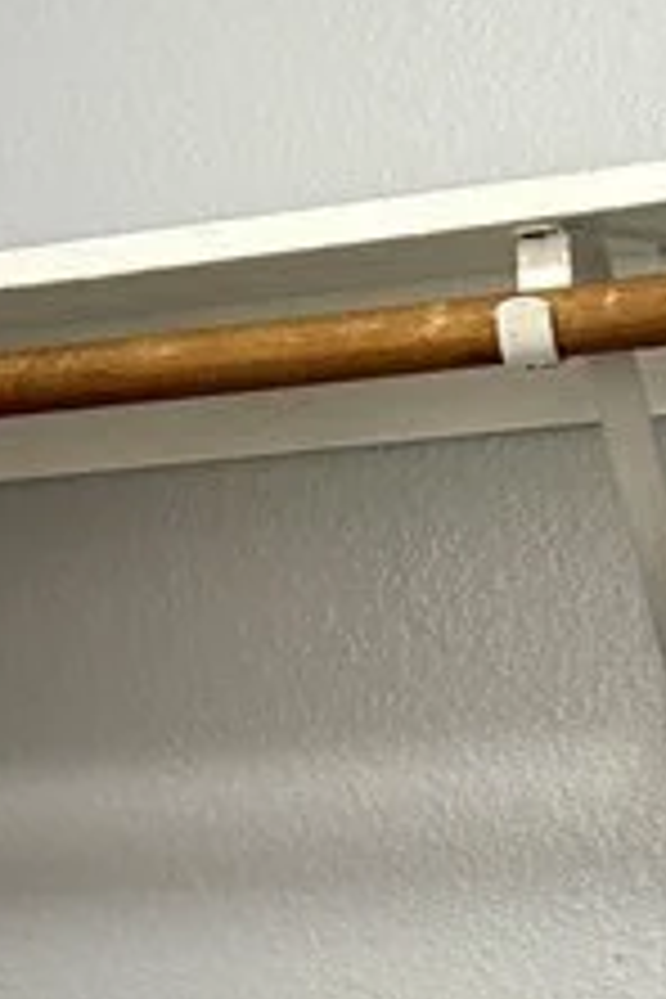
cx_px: -378
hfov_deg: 10.5
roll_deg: +2.5
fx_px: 3468
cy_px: 1606
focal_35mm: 125
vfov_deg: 14.9
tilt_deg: -13.4
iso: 160
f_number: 1.5
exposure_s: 1/60
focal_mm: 5.7
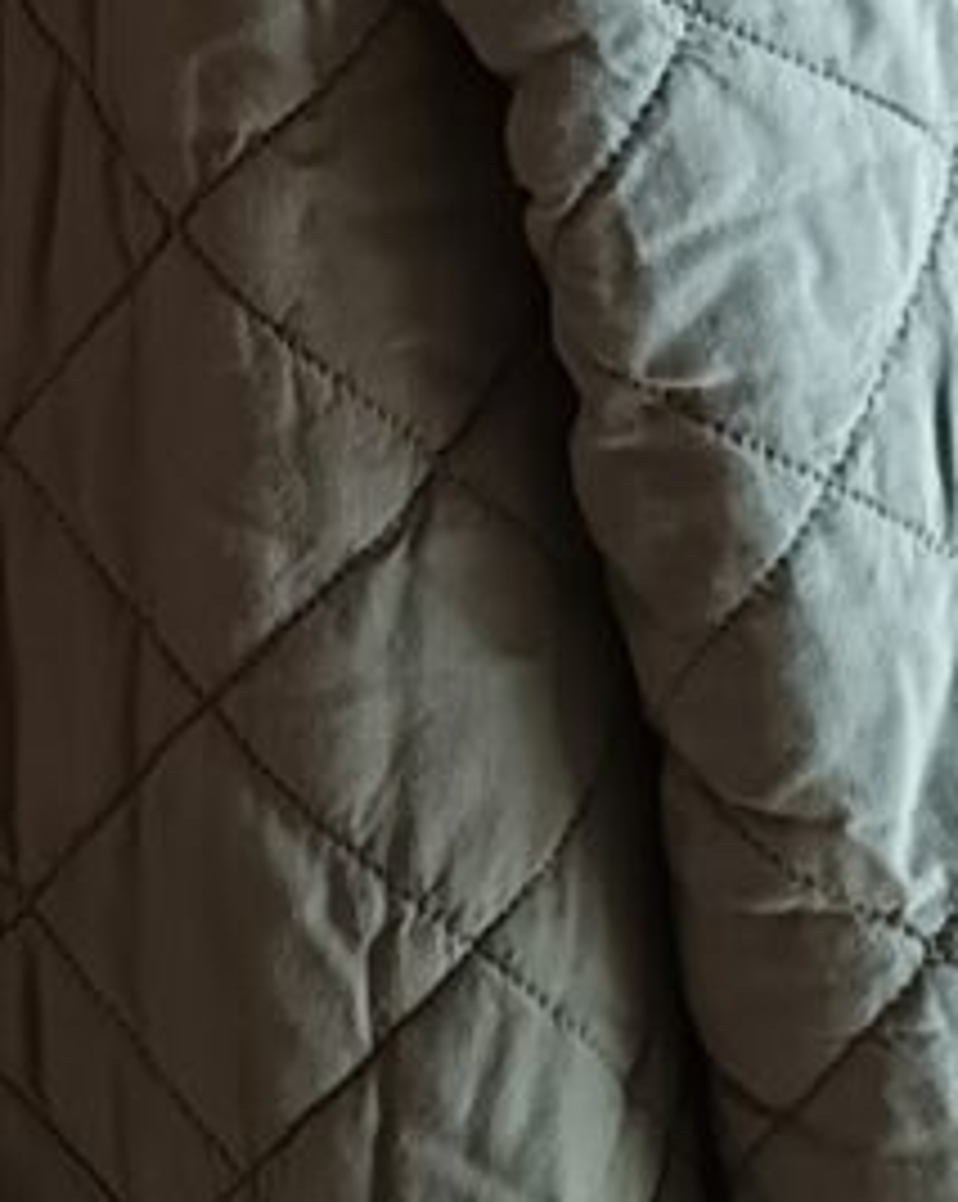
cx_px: -913
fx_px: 6390
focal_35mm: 180
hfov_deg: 8.2
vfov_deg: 10.6
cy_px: -162
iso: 662
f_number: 1.75
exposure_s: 1/40
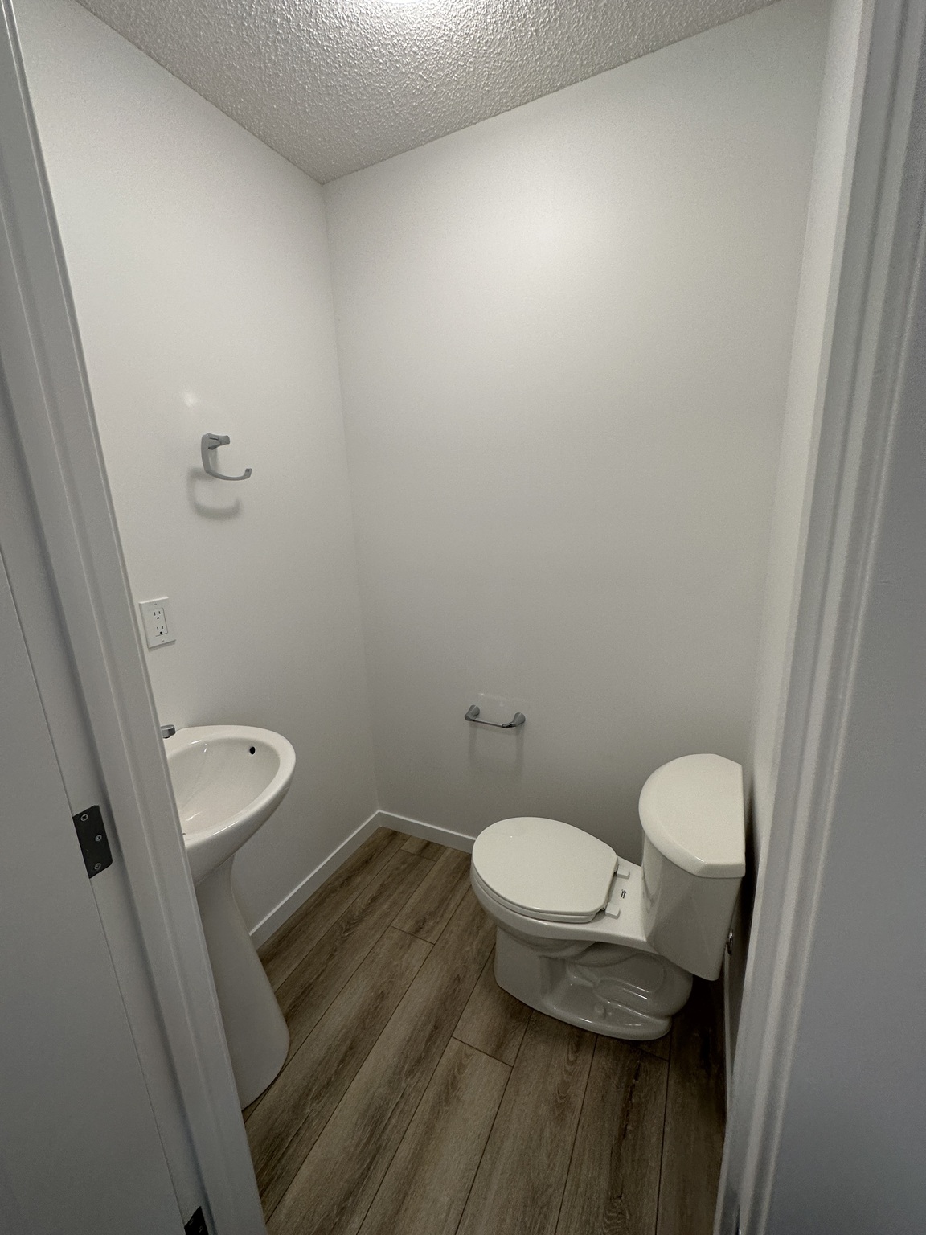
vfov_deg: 102.1
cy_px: 618
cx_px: 463
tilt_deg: -14.0
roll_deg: +2.5
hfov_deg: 85.7
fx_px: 499
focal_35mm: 14
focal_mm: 2.22
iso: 100
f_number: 2.2
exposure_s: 1/120
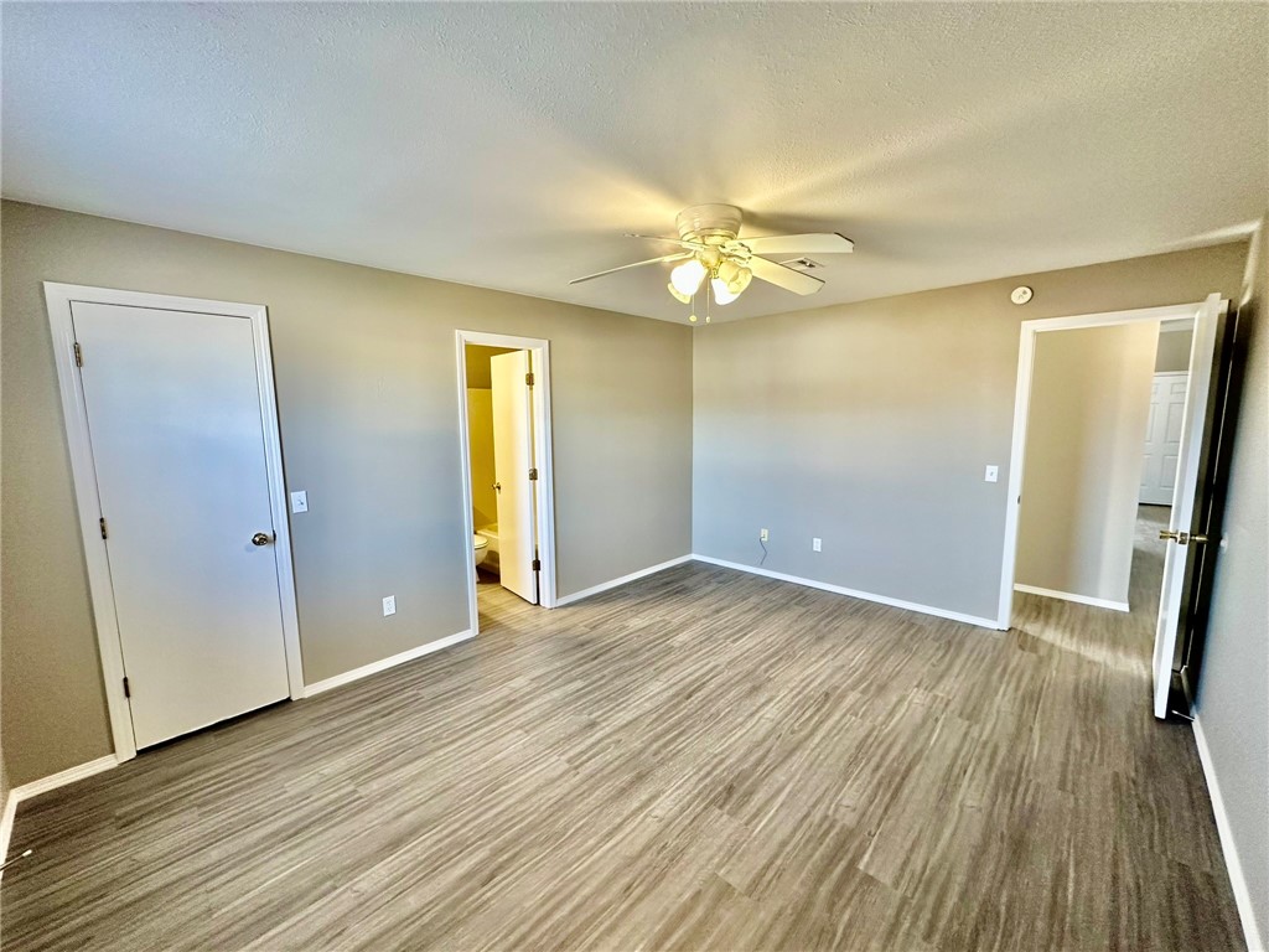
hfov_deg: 102.1
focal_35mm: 14
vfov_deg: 85.7
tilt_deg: -7.0
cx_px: 634
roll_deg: +0.7
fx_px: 513
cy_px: 476
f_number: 2.2
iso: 200
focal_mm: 2.22
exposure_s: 1/60
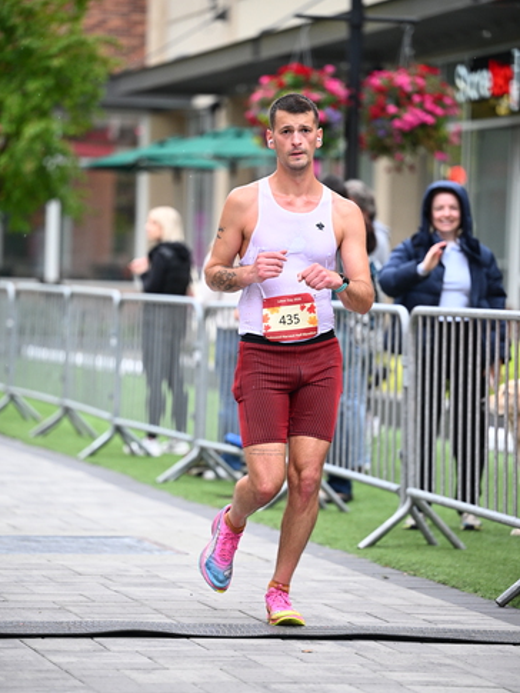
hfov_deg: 9.4
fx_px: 3163
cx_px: 259
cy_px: 356
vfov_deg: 12.5
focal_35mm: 158
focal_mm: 145
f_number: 2.8
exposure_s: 1/1250
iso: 1600
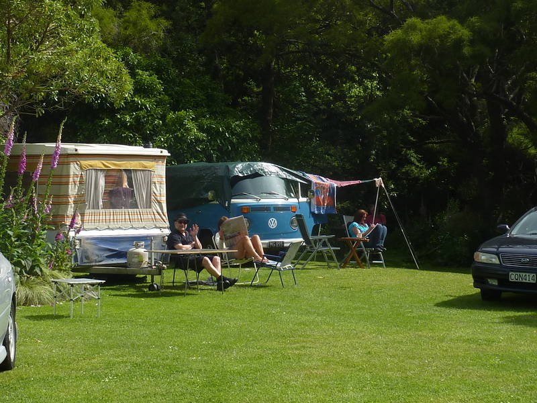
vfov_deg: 19.4
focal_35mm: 76
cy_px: 202
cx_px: 268
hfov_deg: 25.7
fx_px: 1179
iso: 80
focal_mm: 6.9
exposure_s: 1/400
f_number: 4.5
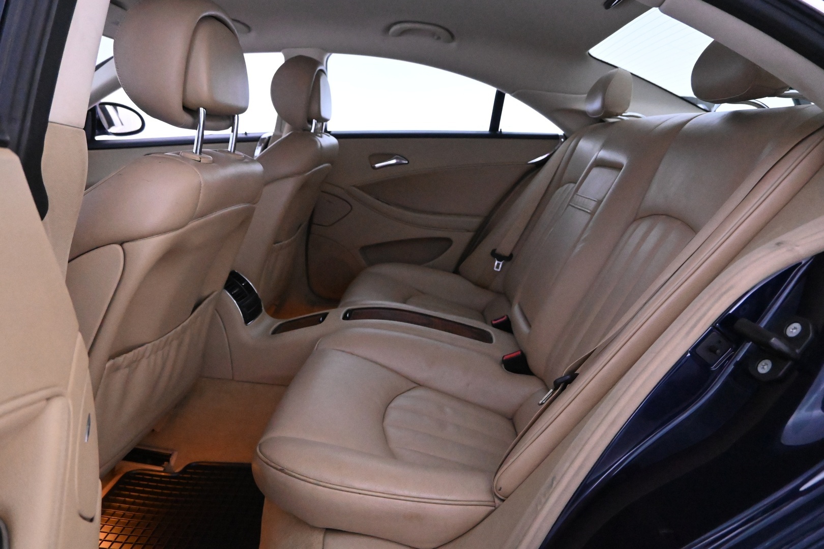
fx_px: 549
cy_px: 274
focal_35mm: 24
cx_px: 412
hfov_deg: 73.7
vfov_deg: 53.1
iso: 10000
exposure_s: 1/125
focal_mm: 16
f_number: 4
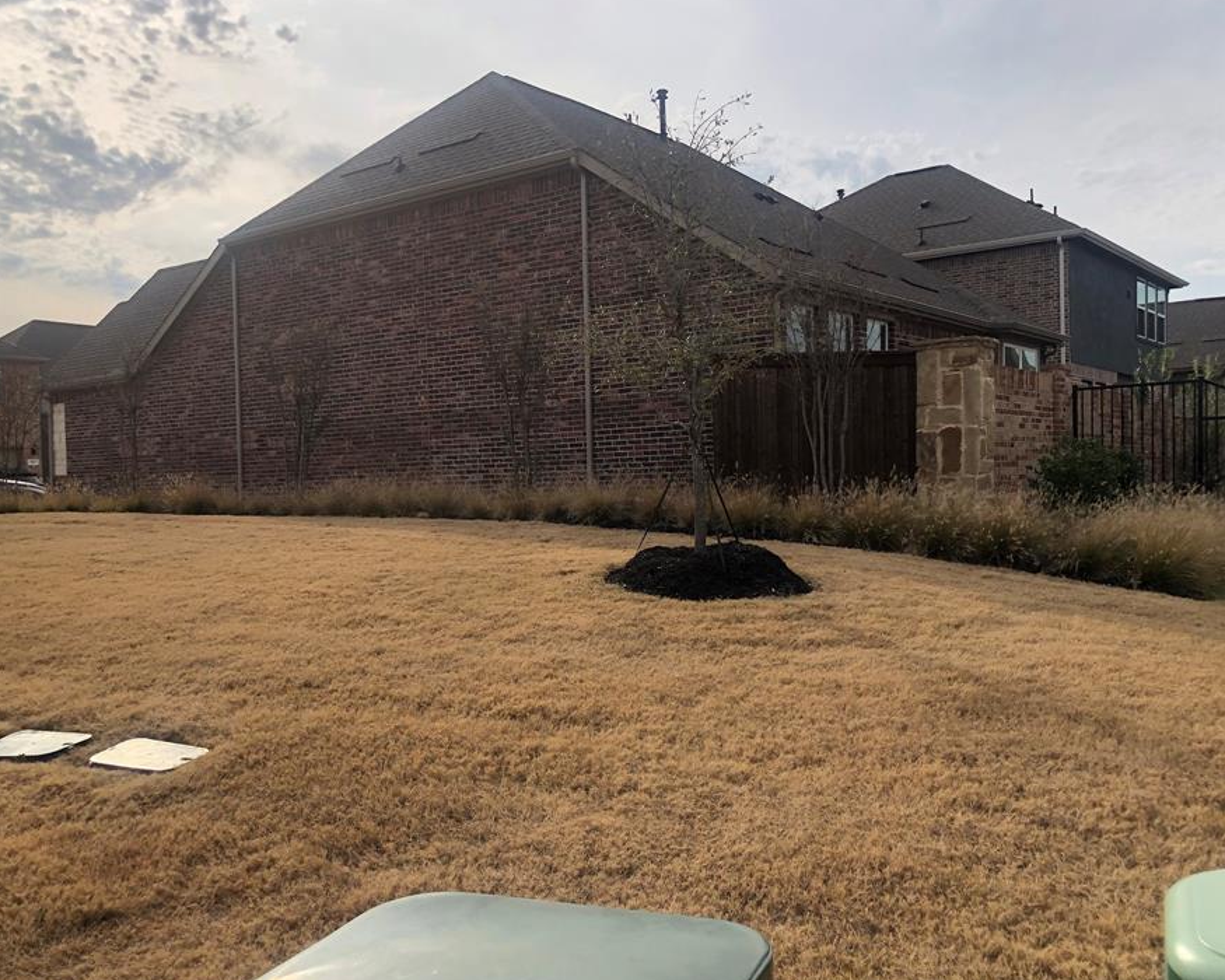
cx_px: 622
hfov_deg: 55.7
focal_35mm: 32
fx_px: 1160
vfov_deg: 45.8
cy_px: 505
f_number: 1.8
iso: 25
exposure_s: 1/3003
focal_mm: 3.99
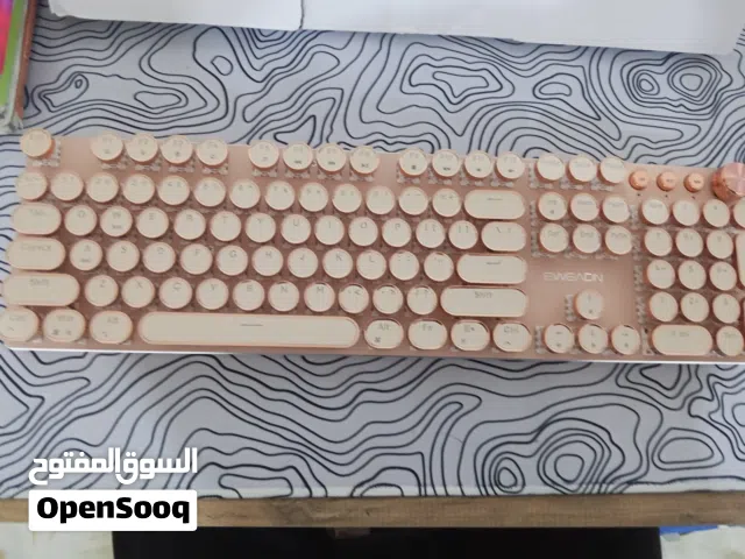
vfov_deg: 51.4
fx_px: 581
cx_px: 372
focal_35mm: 27
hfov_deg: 65.3
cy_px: 280
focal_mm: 3.98
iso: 1250
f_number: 1.8
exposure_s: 1/33.3
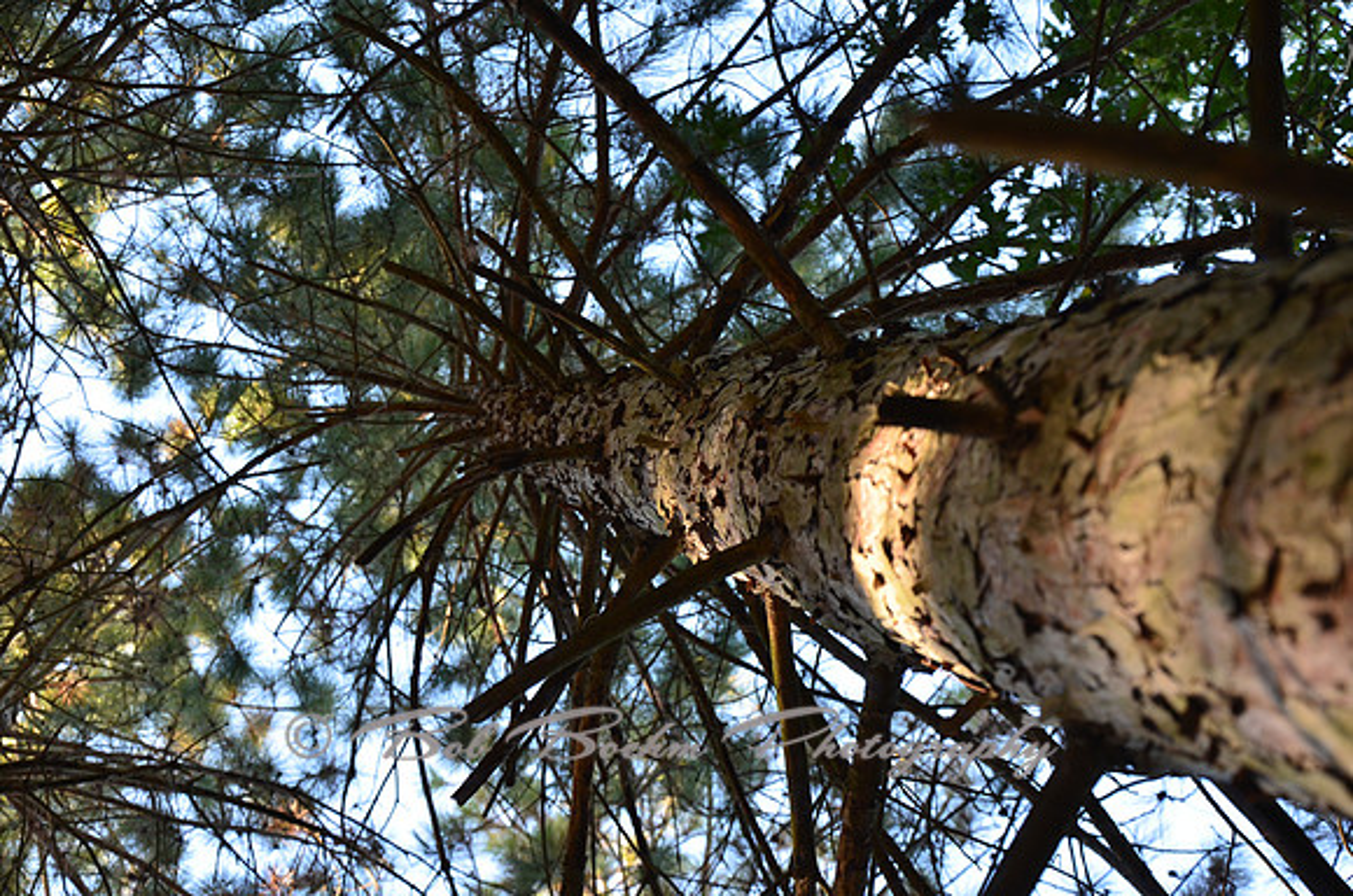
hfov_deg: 29.9
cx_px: 676
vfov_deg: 20.1
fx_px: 2531
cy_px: 448
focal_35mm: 68
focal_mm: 45
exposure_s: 1/20
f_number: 8
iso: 400
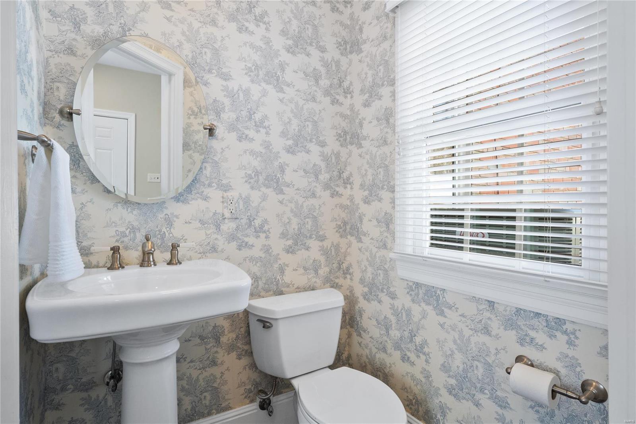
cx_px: 318
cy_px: 212
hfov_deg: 90.0
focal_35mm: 18
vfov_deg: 67.4
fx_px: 318
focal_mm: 9
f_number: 8
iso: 400
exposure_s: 1/13
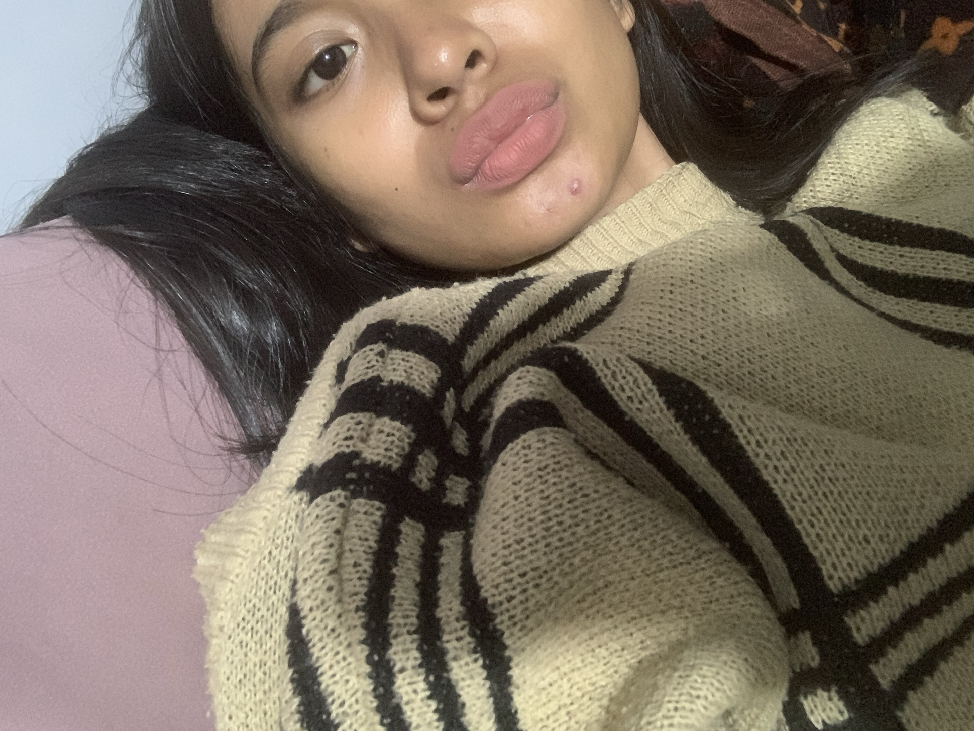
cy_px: 355
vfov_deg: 43.0
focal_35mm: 33
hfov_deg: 55.3
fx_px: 929
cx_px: 481
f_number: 2.2
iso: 640
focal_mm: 2.87
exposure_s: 1/21
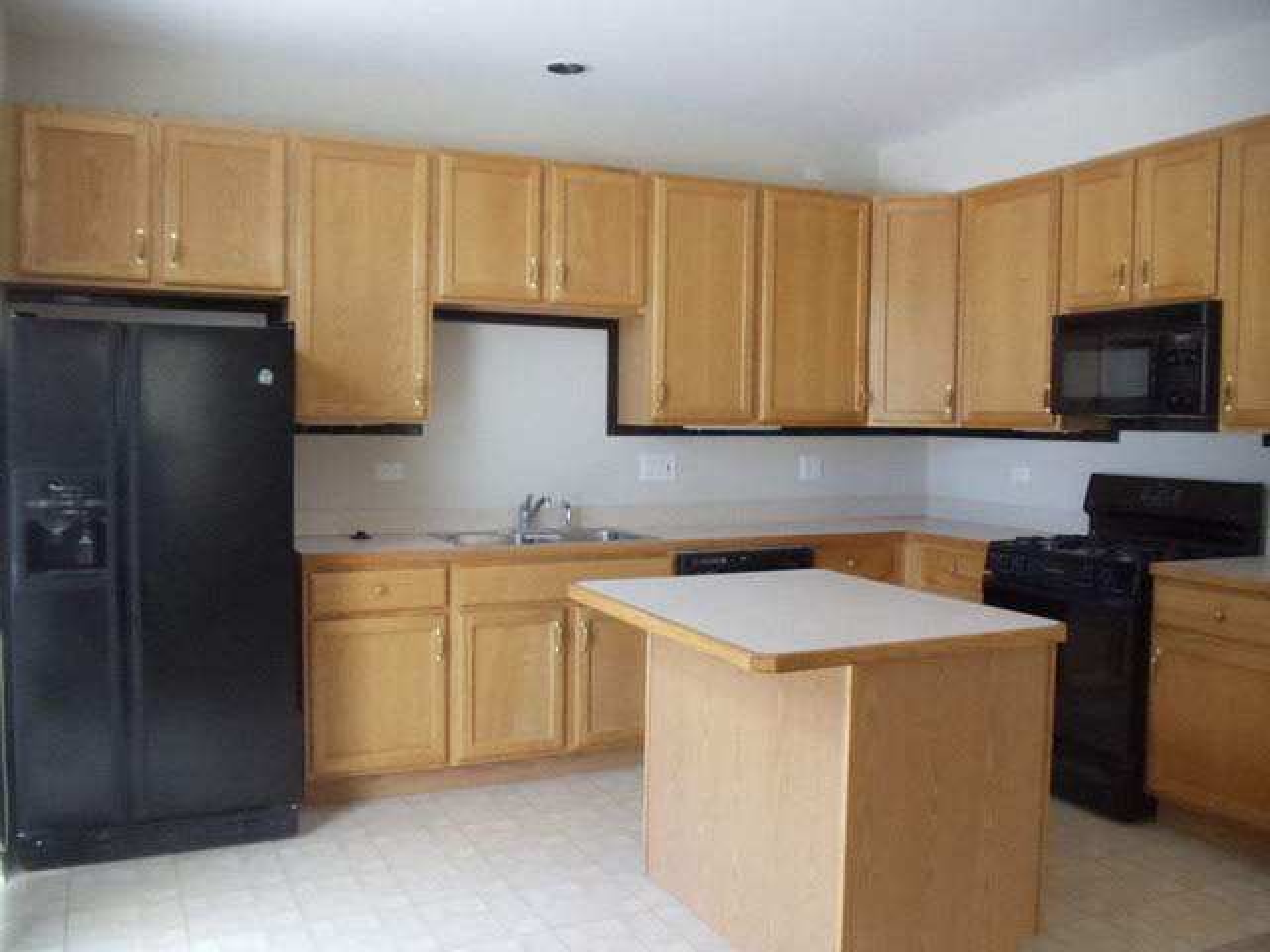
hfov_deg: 42.9
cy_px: 476
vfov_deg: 32.9
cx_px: 635
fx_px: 1614
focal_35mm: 44
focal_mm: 6
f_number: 3.5
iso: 400
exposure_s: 1/125
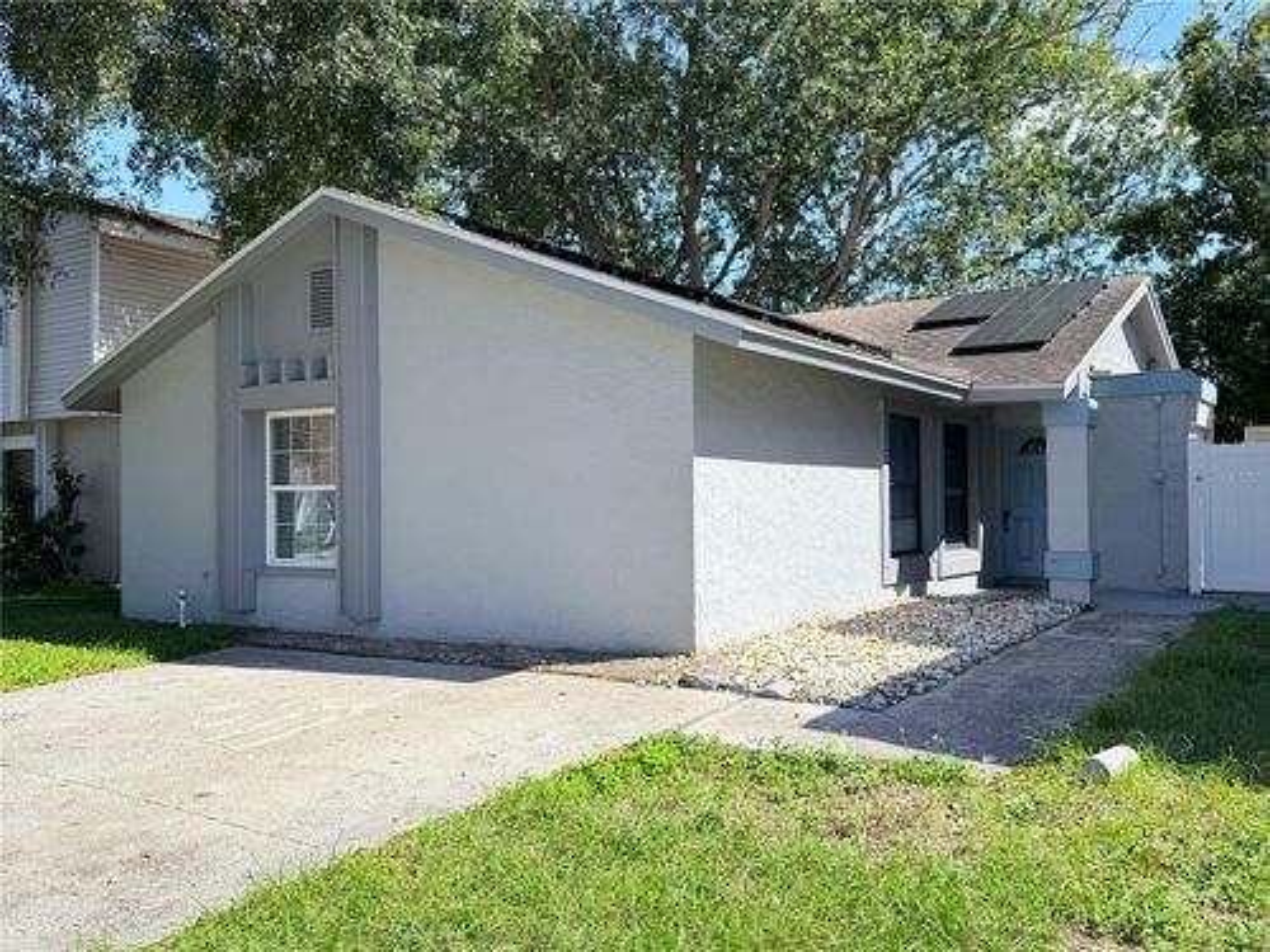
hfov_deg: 58.4
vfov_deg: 45.4
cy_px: 476
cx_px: 635
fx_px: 1137
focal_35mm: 31
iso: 80
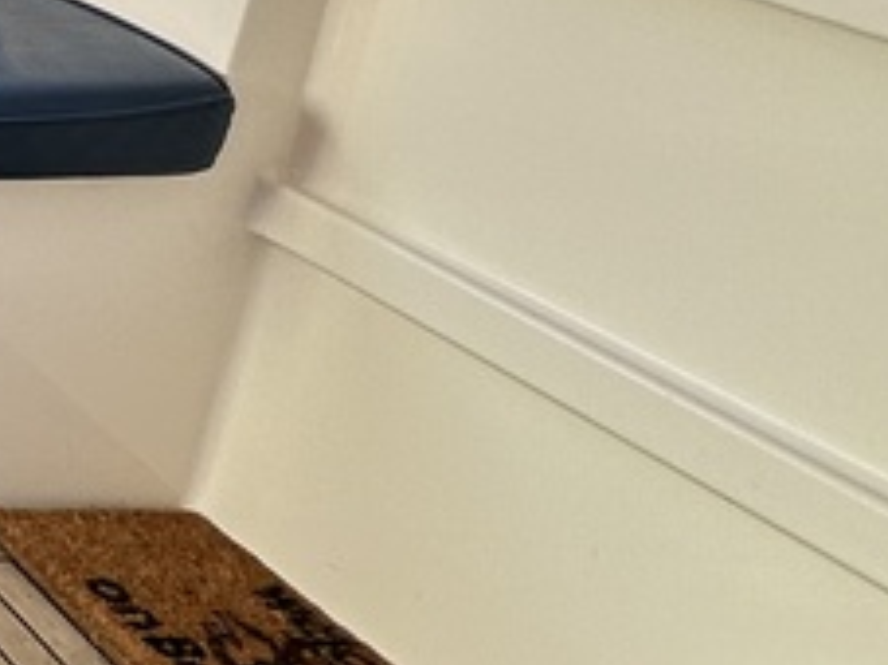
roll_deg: -1.8
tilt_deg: -12.3
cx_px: -1154
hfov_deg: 15.8
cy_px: -200
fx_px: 1897
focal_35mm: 74
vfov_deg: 18.5
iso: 50
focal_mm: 2.22
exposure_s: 1/99
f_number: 2.2
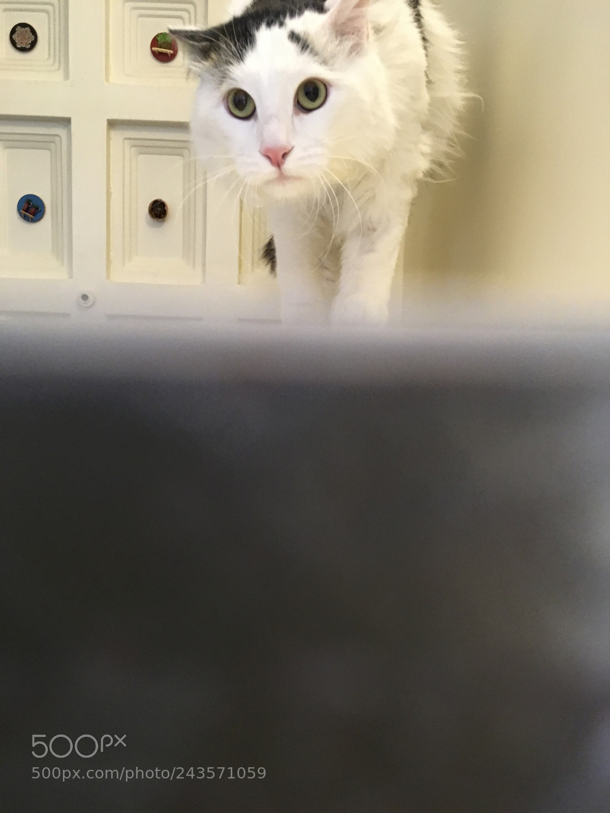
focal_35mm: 29
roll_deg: -1.1
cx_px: 305
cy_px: 406
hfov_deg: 48.2
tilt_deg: -7.6
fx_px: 681
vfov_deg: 61.7
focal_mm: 4.15
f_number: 2.2
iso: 200
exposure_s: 1/25
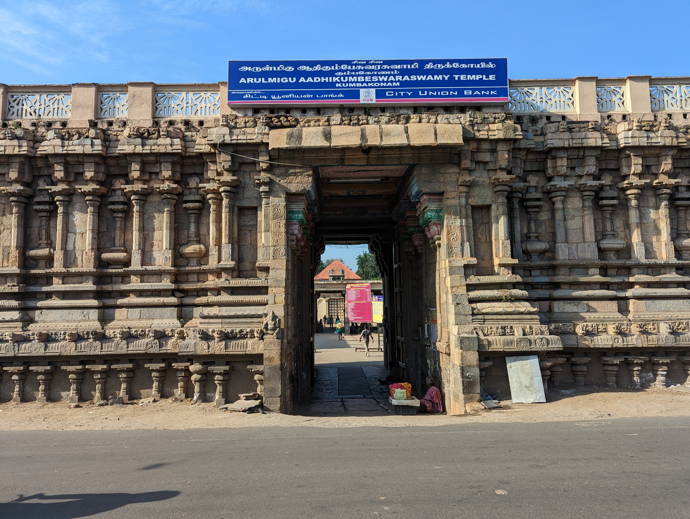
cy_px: 260
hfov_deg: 71.5
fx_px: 479
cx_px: 345
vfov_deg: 56.9
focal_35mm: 24
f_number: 1.85
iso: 46
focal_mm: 6.81
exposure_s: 1/1348
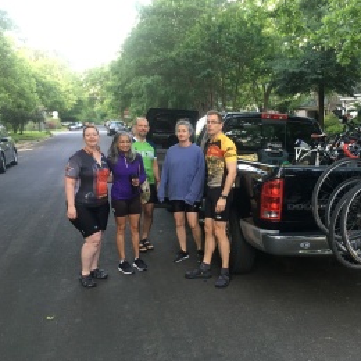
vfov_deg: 46.0
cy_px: 182
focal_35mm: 36
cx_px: 237
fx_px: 425
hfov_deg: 45.4
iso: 100
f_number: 2.2
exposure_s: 1/30
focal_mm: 4.15
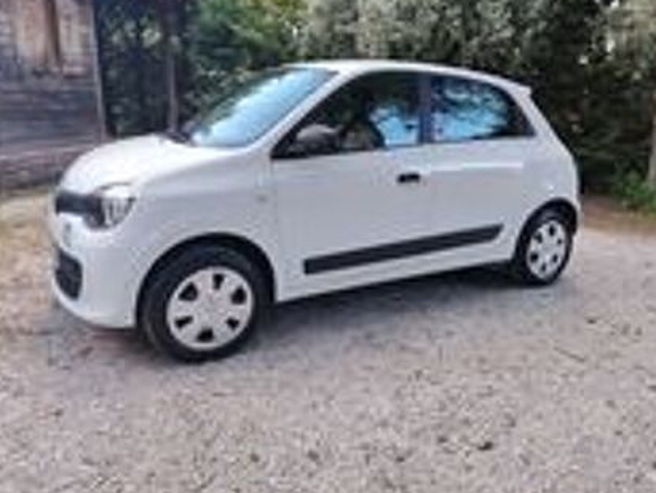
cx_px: 354
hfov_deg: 63.3
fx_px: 531
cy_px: 228
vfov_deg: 49.8
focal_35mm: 28
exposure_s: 1/100
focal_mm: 5.25
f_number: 1.75
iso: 200
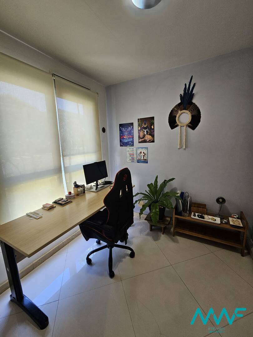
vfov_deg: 106.2
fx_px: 127
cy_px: 168
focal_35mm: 13
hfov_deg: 89.9
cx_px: 126
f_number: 2.2
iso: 80
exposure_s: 1/60
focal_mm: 2.2
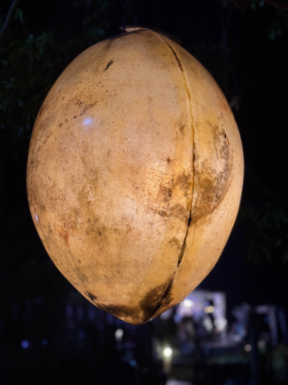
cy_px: 192
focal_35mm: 48
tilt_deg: +13.4
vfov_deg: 39.7
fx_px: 532
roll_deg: +1.6
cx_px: 144
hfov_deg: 30.3
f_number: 1.78
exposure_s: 1/101
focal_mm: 6.76
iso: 80
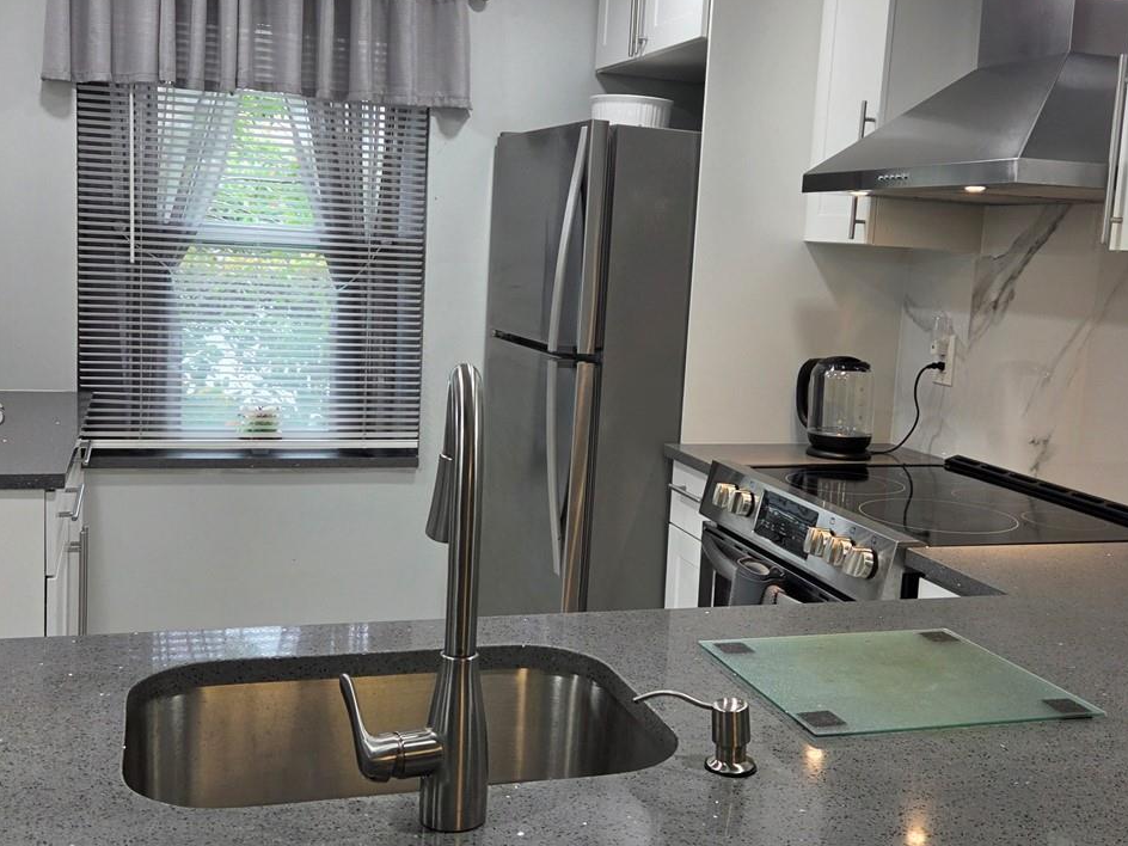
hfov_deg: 47.9
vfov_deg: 36.8
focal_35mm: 39
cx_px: 588
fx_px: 1271
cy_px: 416
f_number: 1.8
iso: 50
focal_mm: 5.4
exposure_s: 1/120
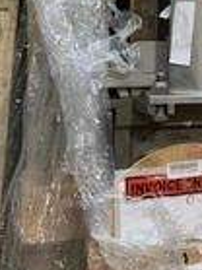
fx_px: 584
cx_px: 152
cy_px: -8
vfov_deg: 24.7
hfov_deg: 19.5
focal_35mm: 75
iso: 160
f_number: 1.8
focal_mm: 4.25
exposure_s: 1/60
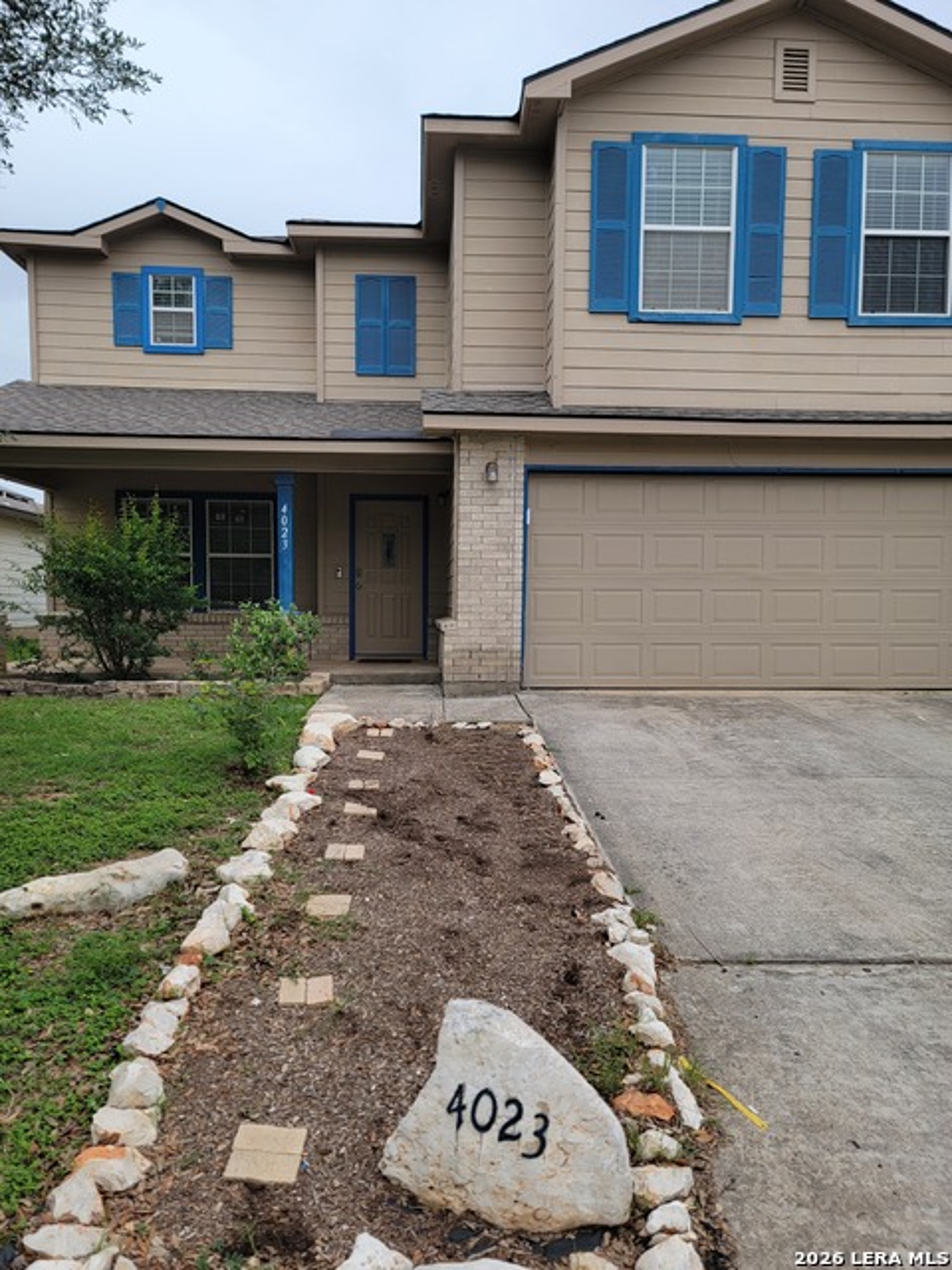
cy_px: 635
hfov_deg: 56.8
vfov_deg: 71.6
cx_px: 476
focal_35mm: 24
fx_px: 880
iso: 16
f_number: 1.8
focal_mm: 6.7
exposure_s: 1/738
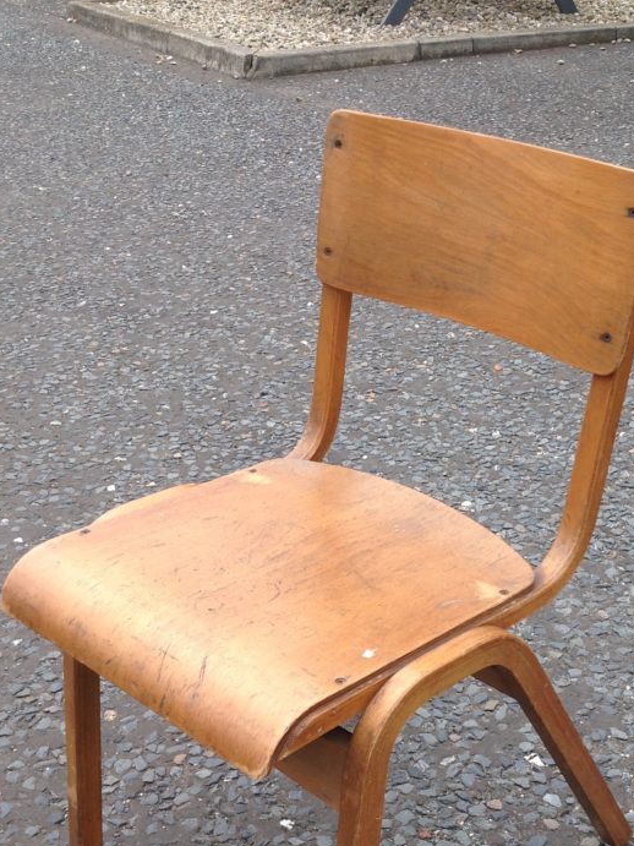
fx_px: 1270
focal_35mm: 52
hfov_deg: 28.0
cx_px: 386
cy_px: 580
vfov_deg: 36.4
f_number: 2.4
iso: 50
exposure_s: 1/593
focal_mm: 4.28
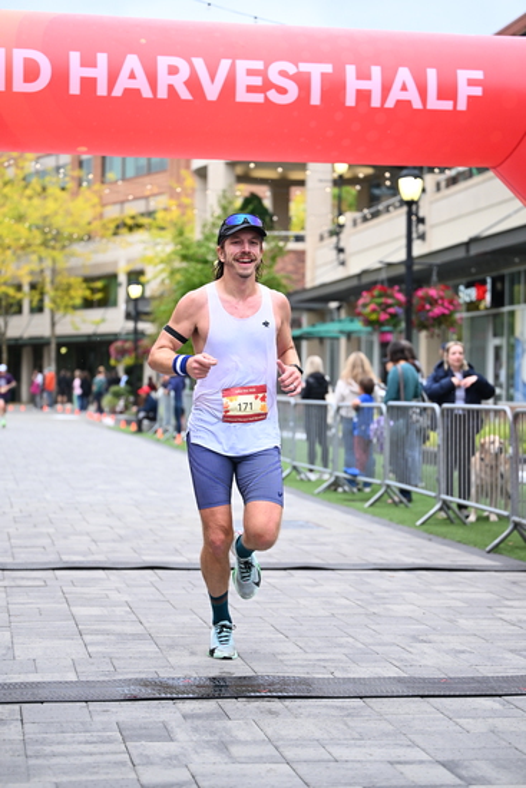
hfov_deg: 19.5
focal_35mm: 70
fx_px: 1533
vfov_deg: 28.8
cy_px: 394
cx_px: 263
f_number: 2.8
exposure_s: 1/1250
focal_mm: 70
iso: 1250
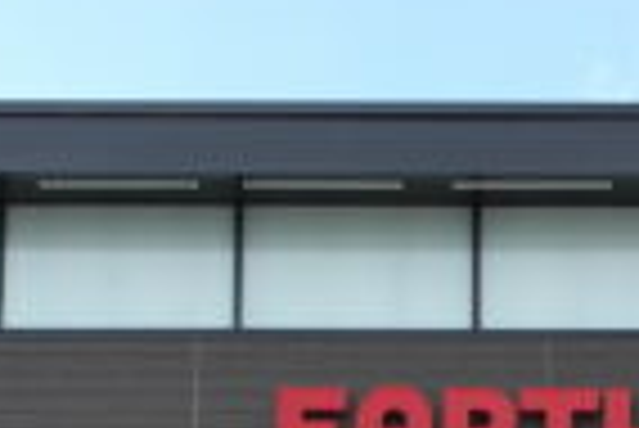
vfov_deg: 7.4
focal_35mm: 178
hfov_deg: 11.4
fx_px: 3163
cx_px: 648
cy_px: 910
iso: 100
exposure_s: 1/200
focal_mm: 22
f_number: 5.6
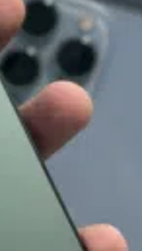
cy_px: 177
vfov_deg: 13.2
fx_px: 1079
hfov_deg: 7.4
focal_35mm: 162
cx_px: -82
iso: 80
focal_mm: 6.86
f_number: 1.78
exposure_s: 1/5882
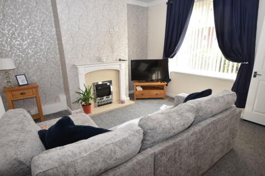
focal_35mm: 21
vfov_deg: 59.5
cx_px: 132
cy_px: 88
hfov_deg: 81.2
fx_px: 155
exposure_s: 1/200
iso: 500
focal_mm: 14
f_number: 5
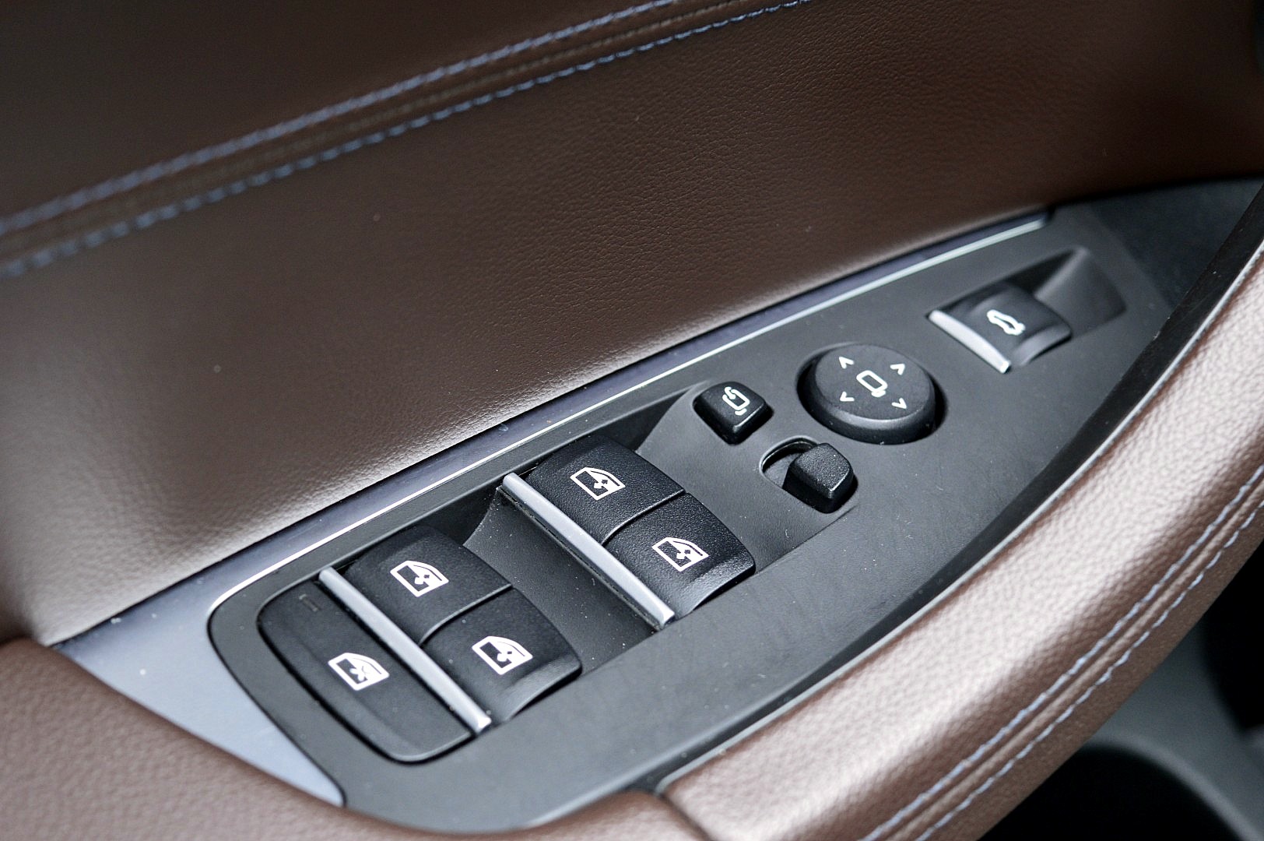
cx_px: 632
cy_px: 420
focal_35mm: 72
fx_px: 2526
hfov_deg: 28.1
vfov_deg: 18.9
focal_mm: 48
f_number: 5.3
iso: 800
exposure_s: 1/50
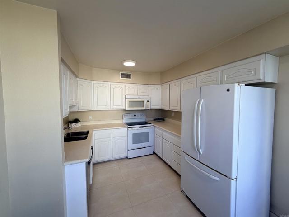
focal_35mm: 14
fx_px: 117
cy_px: 108
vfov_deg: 85.7
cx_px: 144
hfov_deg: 102.1
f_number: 2.2
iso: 64
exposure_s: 1/120
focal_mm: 2.22
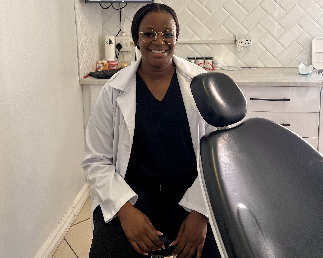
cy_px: 59
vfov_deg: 41.8
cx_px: 162
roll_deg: +1.2
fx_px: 325
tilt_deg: -7.7
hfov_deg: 52.8
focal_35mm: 34
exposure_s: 1/100
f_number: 1.5
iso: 125
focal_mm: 5.7
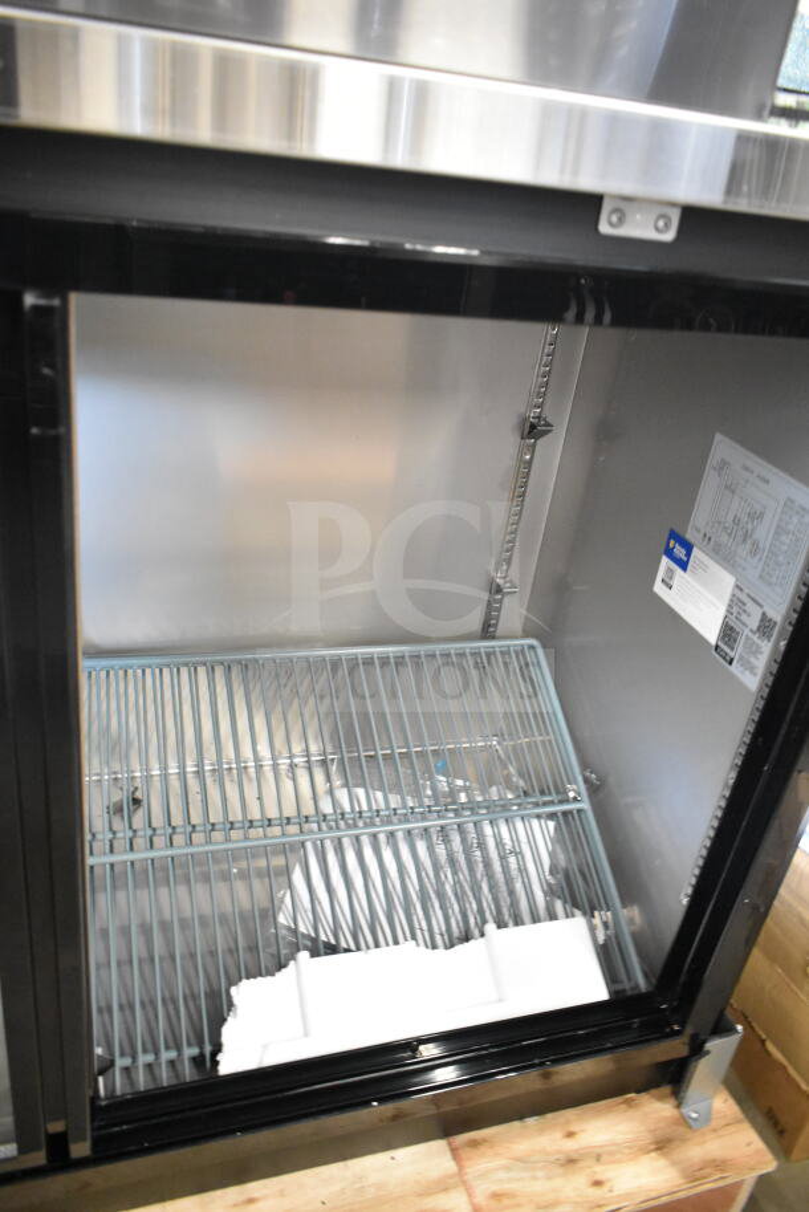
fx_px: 1010
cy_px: 606
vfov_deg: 61.9
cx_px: 404
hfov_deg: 43.6
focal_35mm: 30
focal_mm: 20
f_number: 3.5
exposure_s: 1/30
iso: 5000
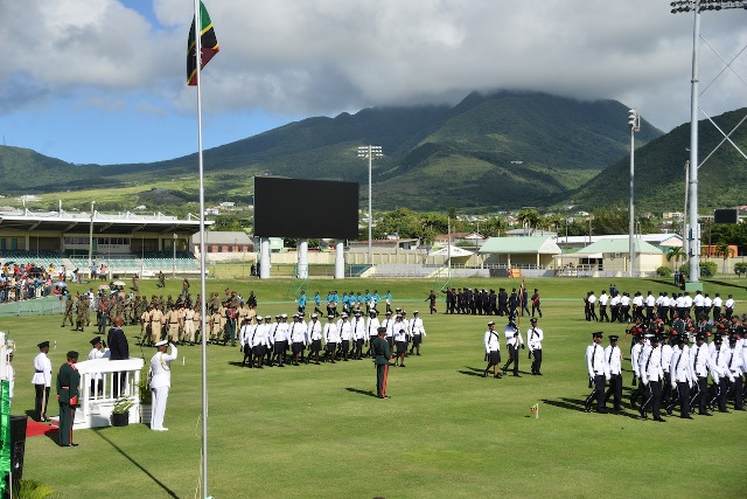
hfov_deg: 33.4
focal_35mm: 60
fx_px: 1245
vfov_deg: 22.6
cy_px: 250
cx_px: 374
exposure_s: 1/500
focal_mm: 60
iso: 100
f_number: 11
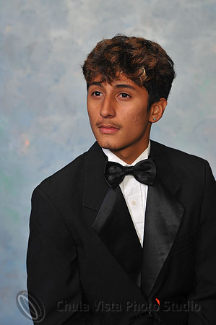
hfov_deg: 10.1
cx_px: 108
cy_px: 162
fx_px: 1218
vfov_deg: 15.2
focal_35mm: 135
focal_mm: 135
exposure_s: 1/125
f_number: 7.1
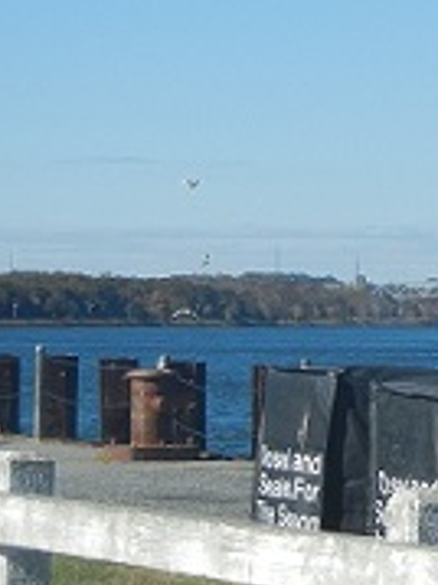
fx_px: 3564
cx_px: 758
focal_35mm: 211
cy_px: 56
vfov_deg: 9.3
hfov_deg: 6.9
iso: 160
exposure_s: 1/362
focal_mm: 10.6
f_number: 8
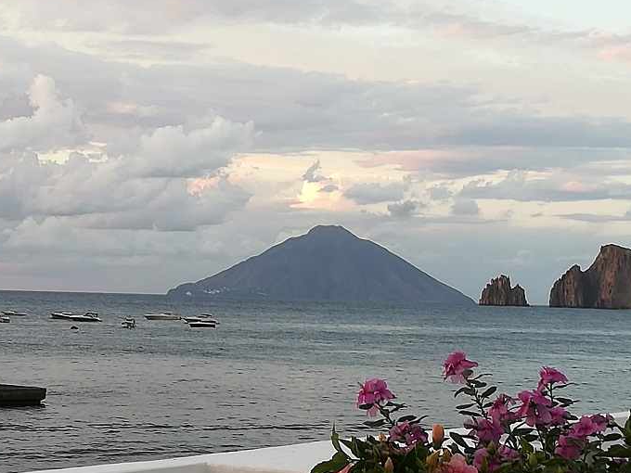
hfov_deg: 21.1
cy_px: 267
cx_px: 315
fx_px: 1695
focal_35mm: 93
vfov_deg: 15.9
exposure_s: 1/50
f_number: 2.2
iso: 50
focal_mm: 3.83
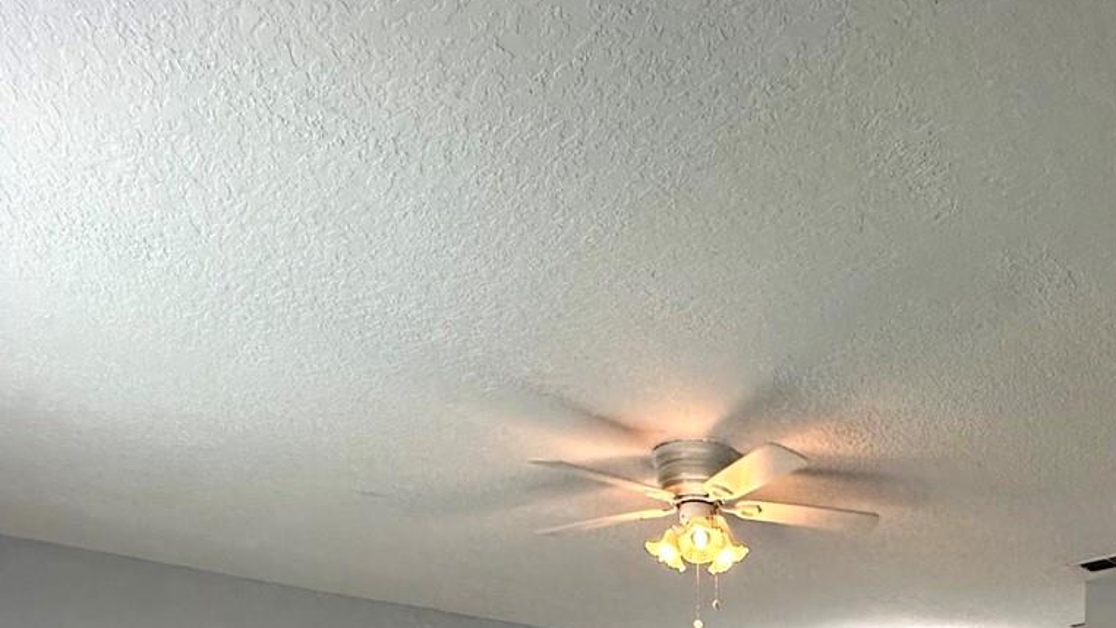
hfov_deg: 58.5
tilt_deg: -3.4
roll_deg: +0.4
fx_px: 947
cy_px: 867
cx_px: 808
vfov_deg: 28.3
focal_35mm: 32
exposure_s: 1/120
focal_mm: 2.22
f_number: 2.2
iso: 125
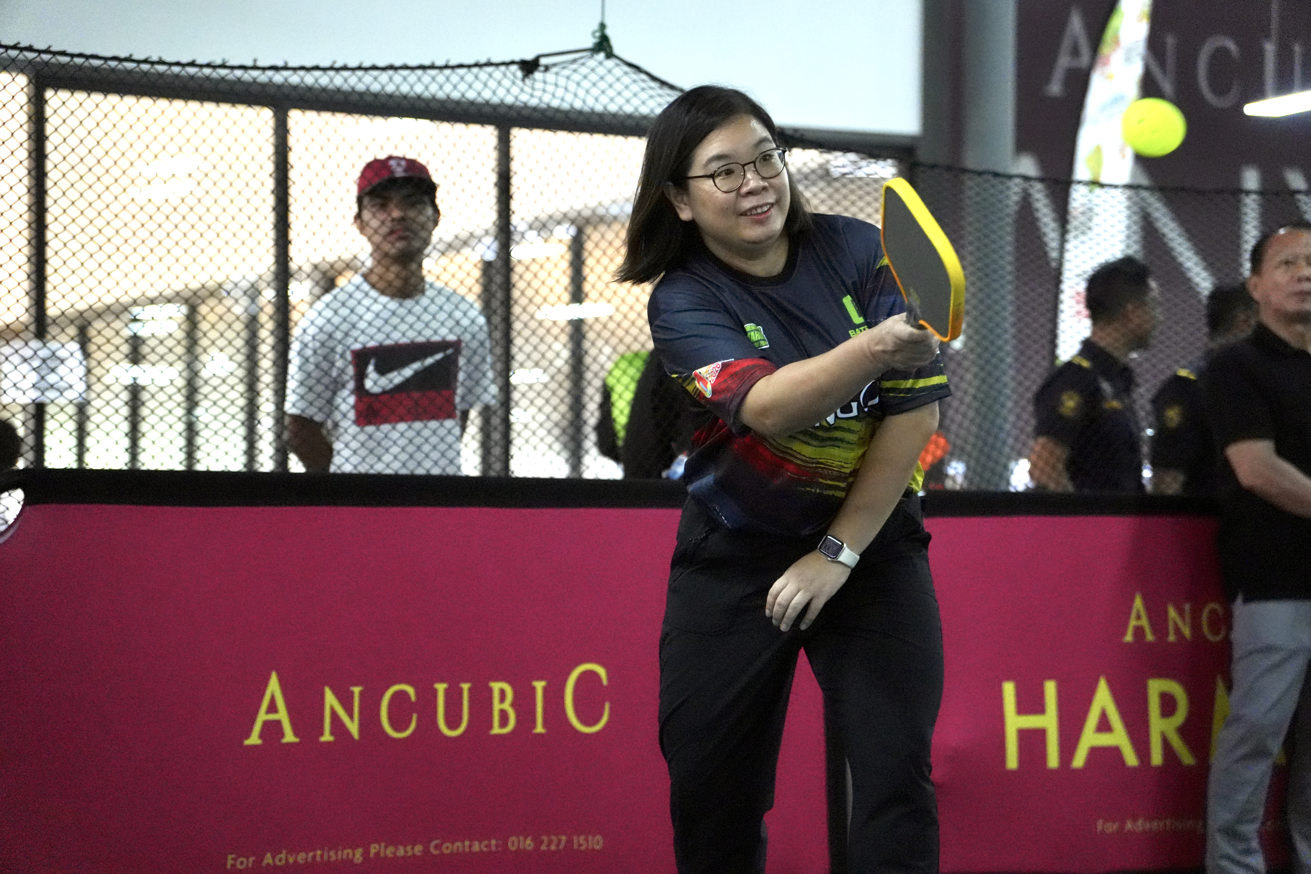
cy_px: 437
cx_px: 656
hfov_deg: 19.5
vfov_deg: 13.0
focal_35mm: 105
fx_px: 3824
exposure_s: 1/640
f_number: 2.8
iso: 3200
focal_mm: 70
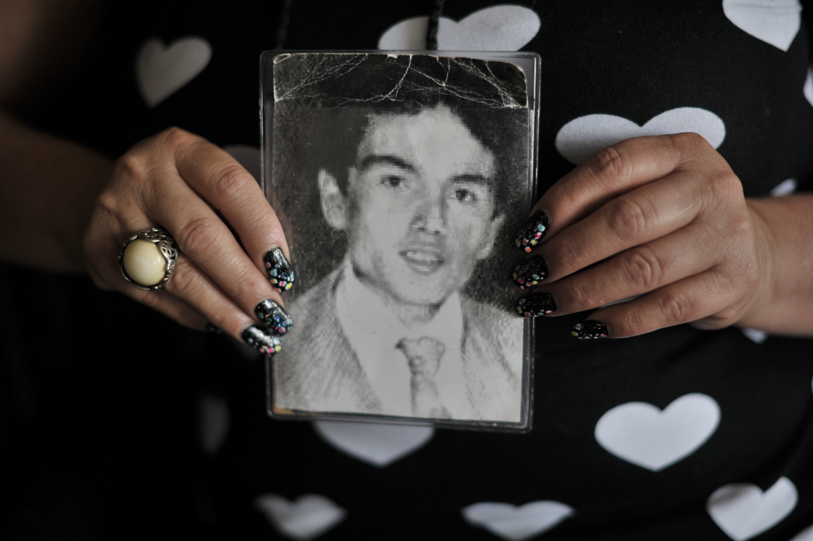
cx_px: 406
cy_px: 270
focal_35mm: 50
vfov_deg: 27.0
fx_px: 1128
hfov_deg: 39.6
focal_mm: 50
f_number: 2
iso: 640
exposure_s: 1/200
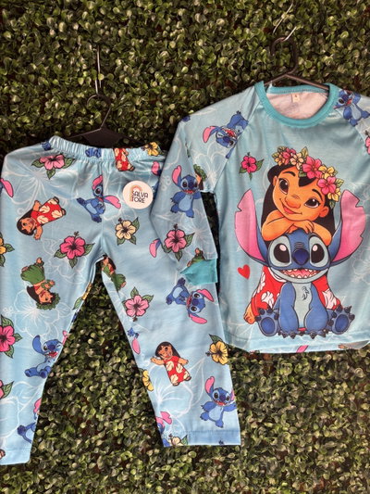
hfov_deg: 53.1
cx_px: 185
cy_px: 247
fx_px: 370
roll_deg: +1.3
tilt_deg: -1.6
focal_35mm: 26
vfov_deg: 67.3
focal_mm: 5.96
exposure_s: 1/114
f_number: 1.6
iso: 32
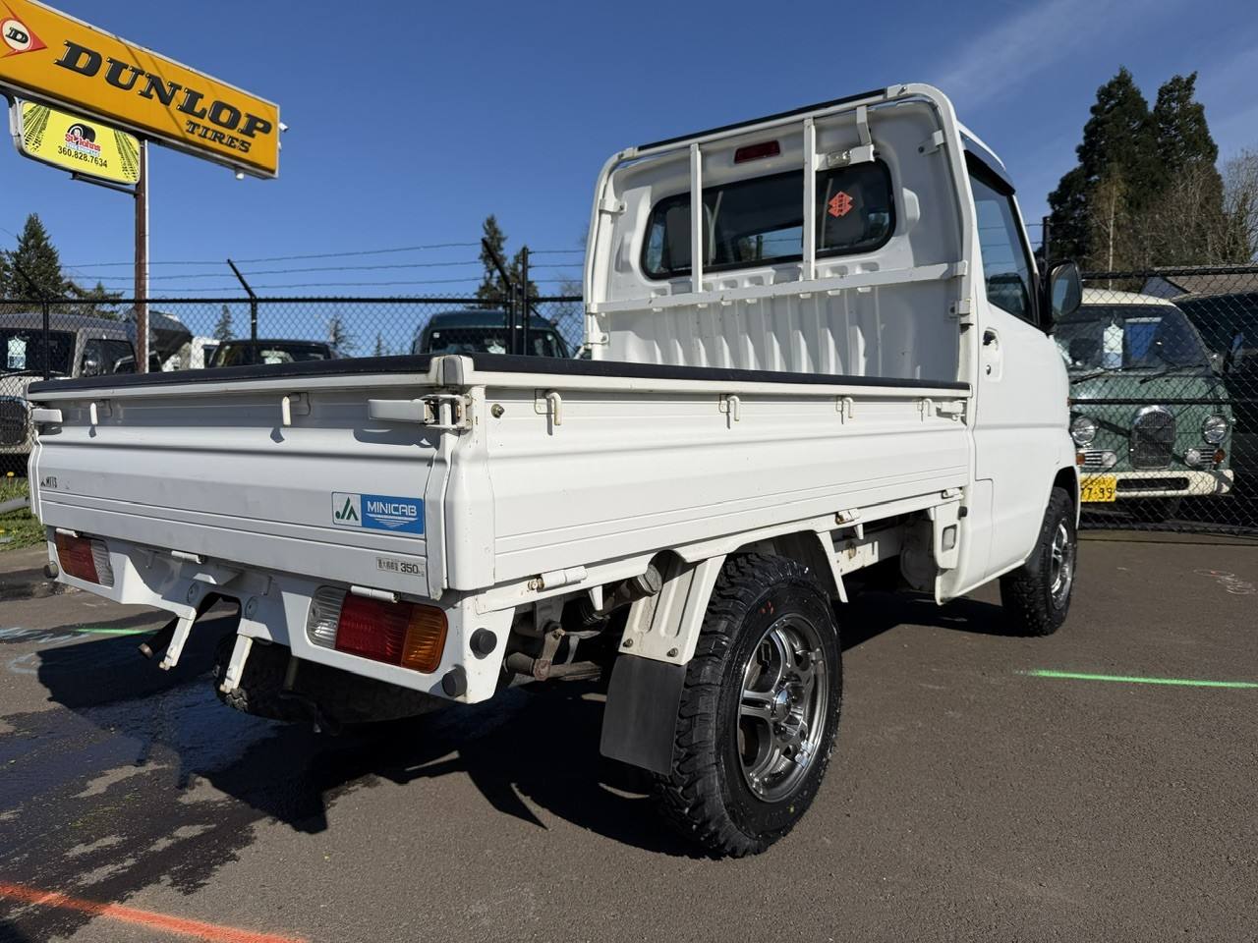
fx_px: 872
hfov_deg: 71.6
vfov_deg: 56.8
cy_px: 472
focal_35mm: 24
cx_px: 629
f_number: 1.78
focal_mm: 6.76
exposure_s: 1/11905
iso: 80
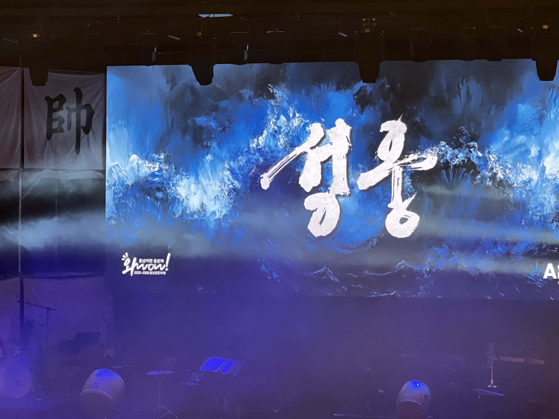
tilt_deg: +0.9
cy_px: 188
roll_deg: -0.2
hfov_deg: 19.0
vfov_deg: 14.4
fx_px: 1663
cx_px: 359
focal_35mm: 103
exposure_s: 1/22
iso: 500
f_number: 2.8
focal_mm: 9
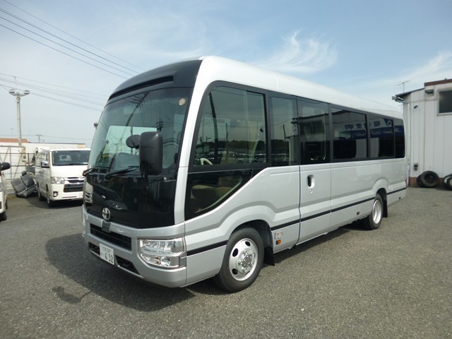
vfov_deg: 56.8
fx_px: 313
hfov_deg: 71.6
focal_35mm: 24
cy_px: 170
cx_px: 226
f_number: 9
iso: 100
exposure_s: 1/200
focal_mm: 4.3
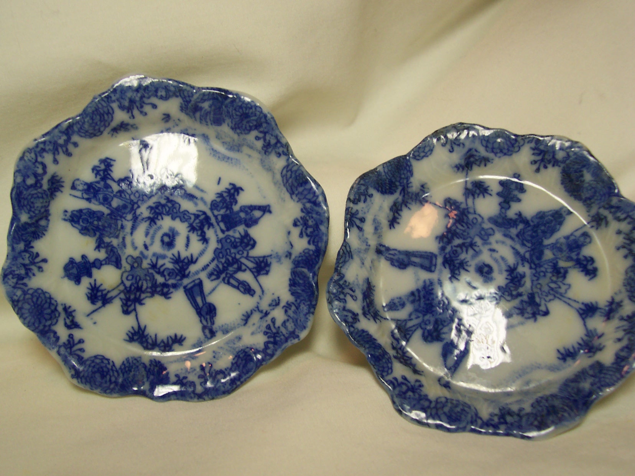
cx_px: 318
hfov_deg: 50.1
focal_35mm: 37
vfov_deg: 38.7
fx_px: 679
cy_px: 238
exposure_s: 1/45
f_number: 2.8
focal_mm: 5.6
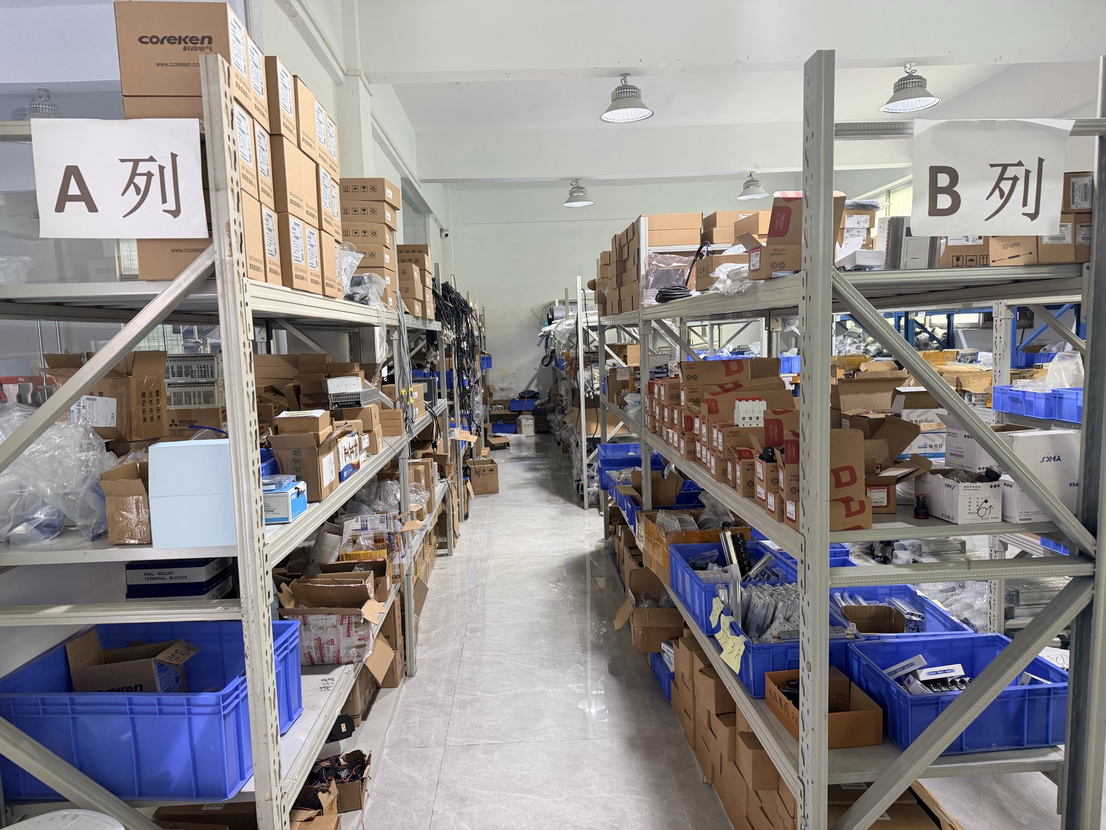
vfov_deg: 56.8
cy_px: 415
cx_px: 553
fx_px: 767
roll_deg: +2.2
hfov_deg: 71.6
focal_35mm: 24
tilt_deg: -6.0
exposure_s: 1/100
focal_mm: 6.76
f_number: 1.78
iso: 200
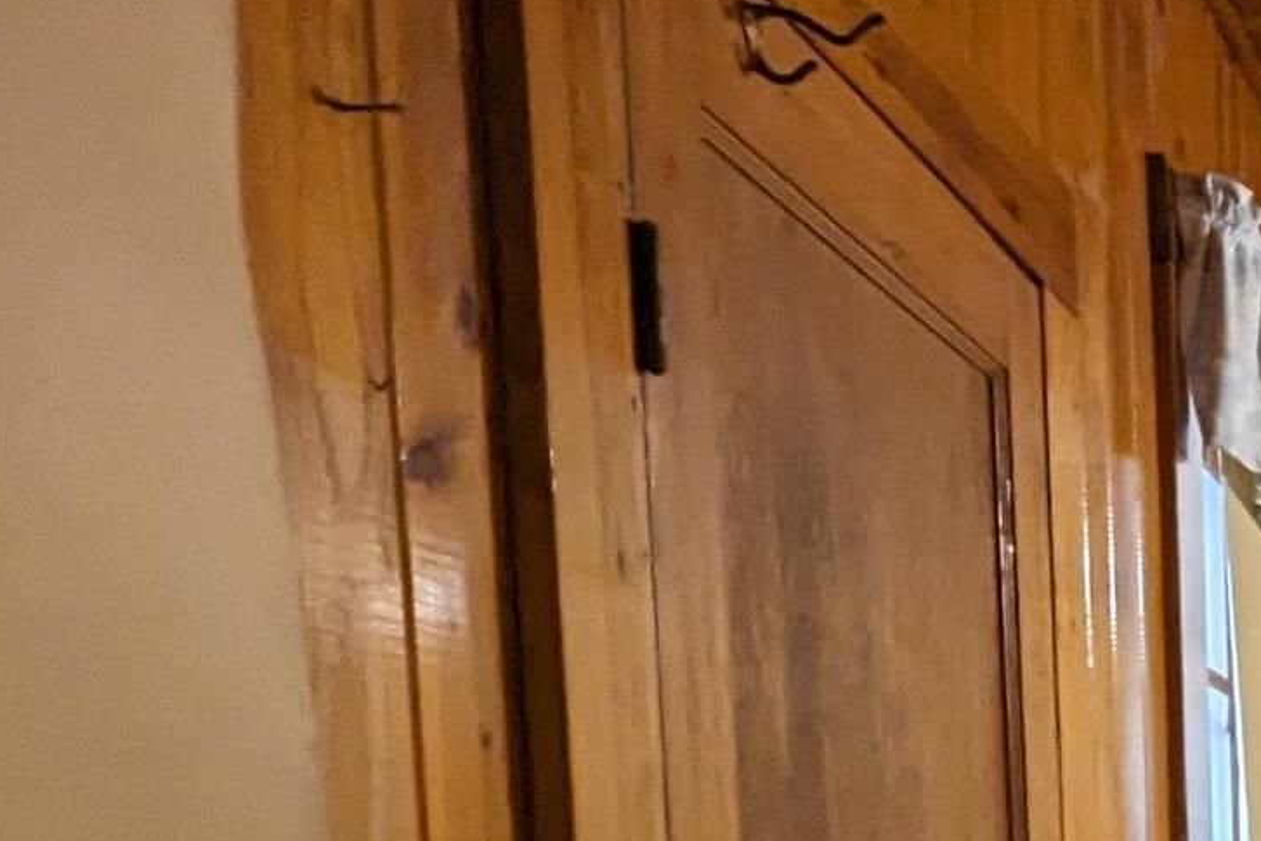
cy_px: 1153
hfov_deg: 22.7
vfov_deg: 21.1
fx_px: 1997
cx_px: 2189
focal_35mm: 57
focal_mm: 1.95
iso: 212
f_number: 2.2
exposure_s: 1/30
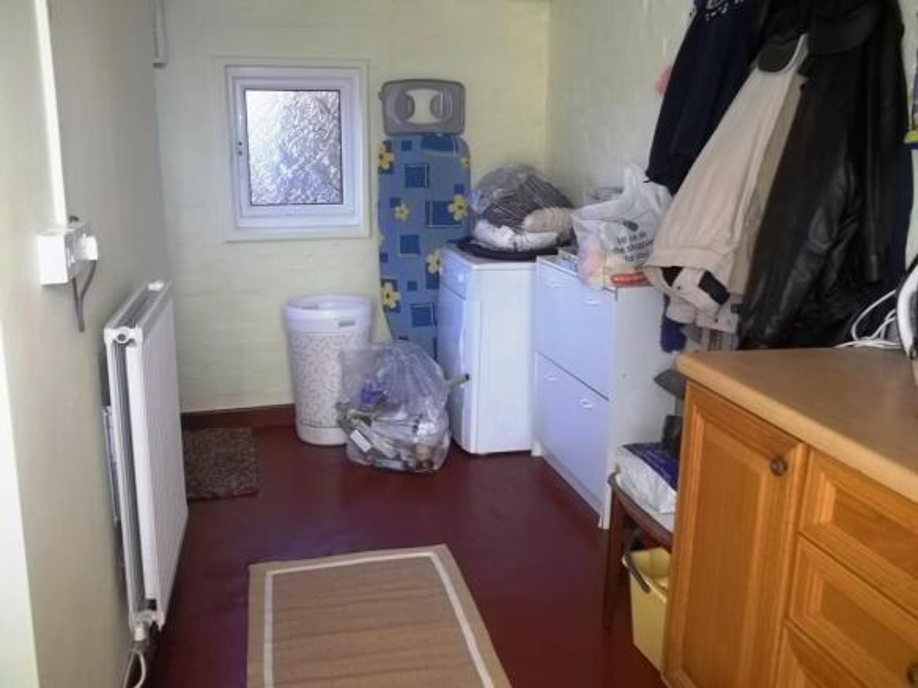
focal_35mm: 32
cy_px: 344
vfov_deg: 44.1
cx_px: 459
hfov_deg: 56.8
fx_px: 848
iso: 64
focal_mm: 5.7
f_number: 2.9
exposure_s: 1/30
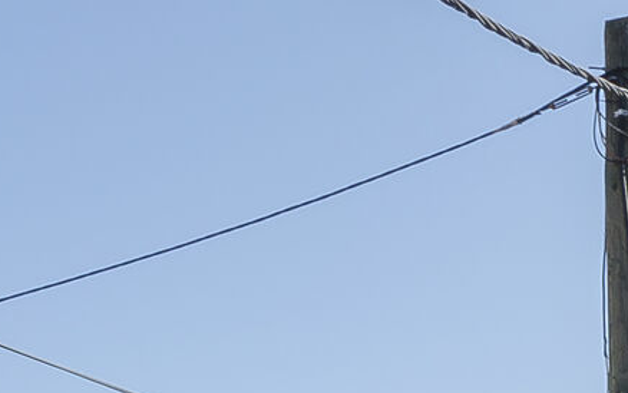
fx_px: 2504
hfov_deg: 14.1
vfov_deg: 8.3
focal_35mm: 146
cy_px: 894
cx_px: 36
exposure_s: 1/200
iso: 100
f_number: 8
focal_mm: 15
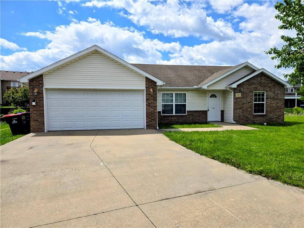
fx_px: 202
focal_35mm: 23
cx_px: 152
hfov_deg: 74.0
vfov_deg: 58.8
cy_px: 114
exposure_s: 1/2913
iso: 25
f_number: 1.8
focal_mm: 5.4
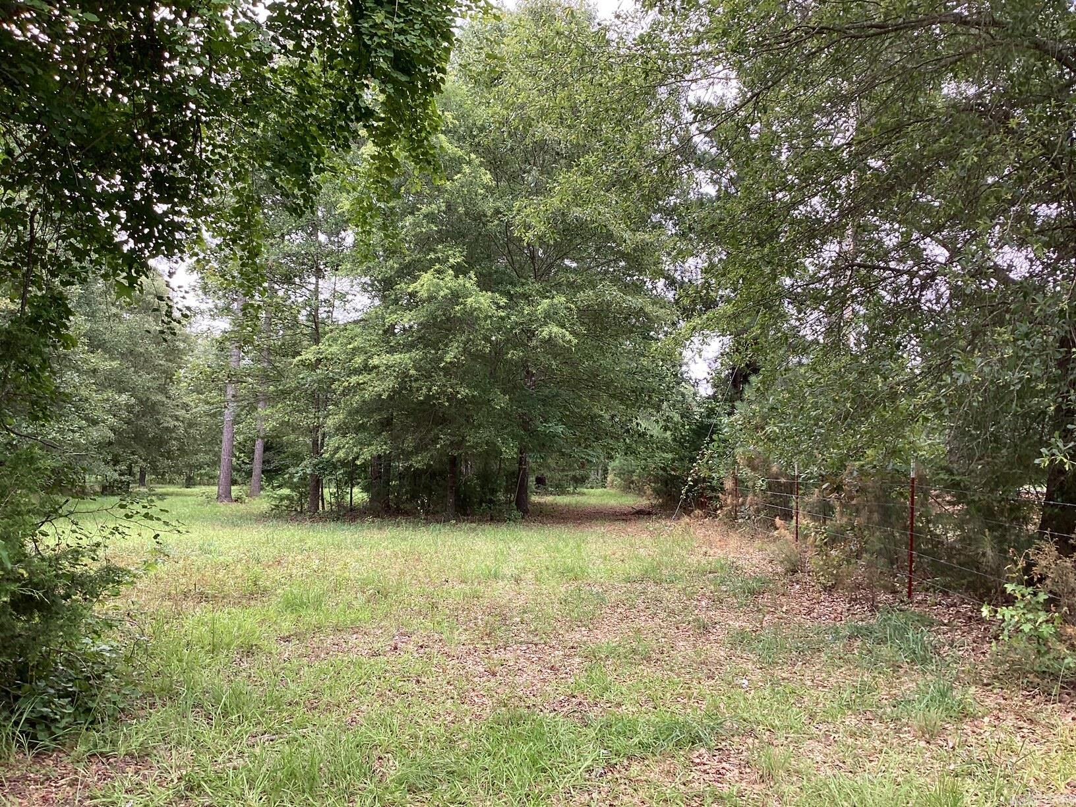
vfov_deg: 45.4
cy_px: 404
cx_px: 538
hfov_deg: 58.4
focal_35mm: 31
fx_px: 964
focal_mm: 3.3
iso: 25
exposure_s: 1/120
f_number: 2.4
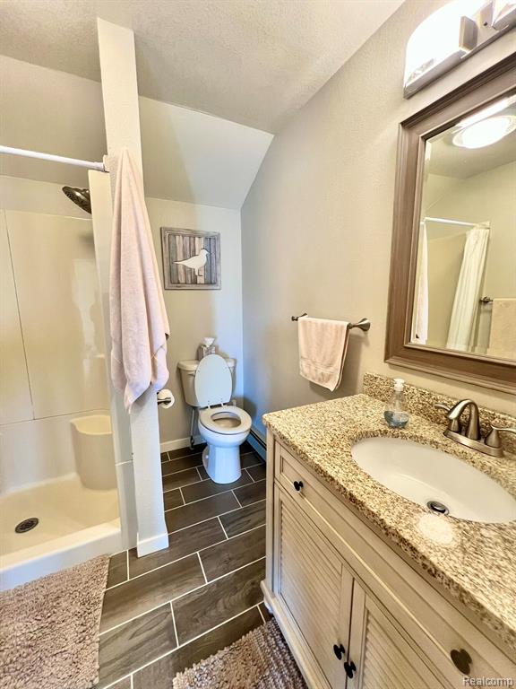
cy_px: 344
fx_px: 258
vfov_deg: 106.2
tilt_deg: -9.4
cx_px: 258
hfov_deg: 89.9
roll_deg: +0.5
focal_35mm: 13
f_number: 1.8
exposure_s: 1/60
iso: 250
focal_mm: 1.57
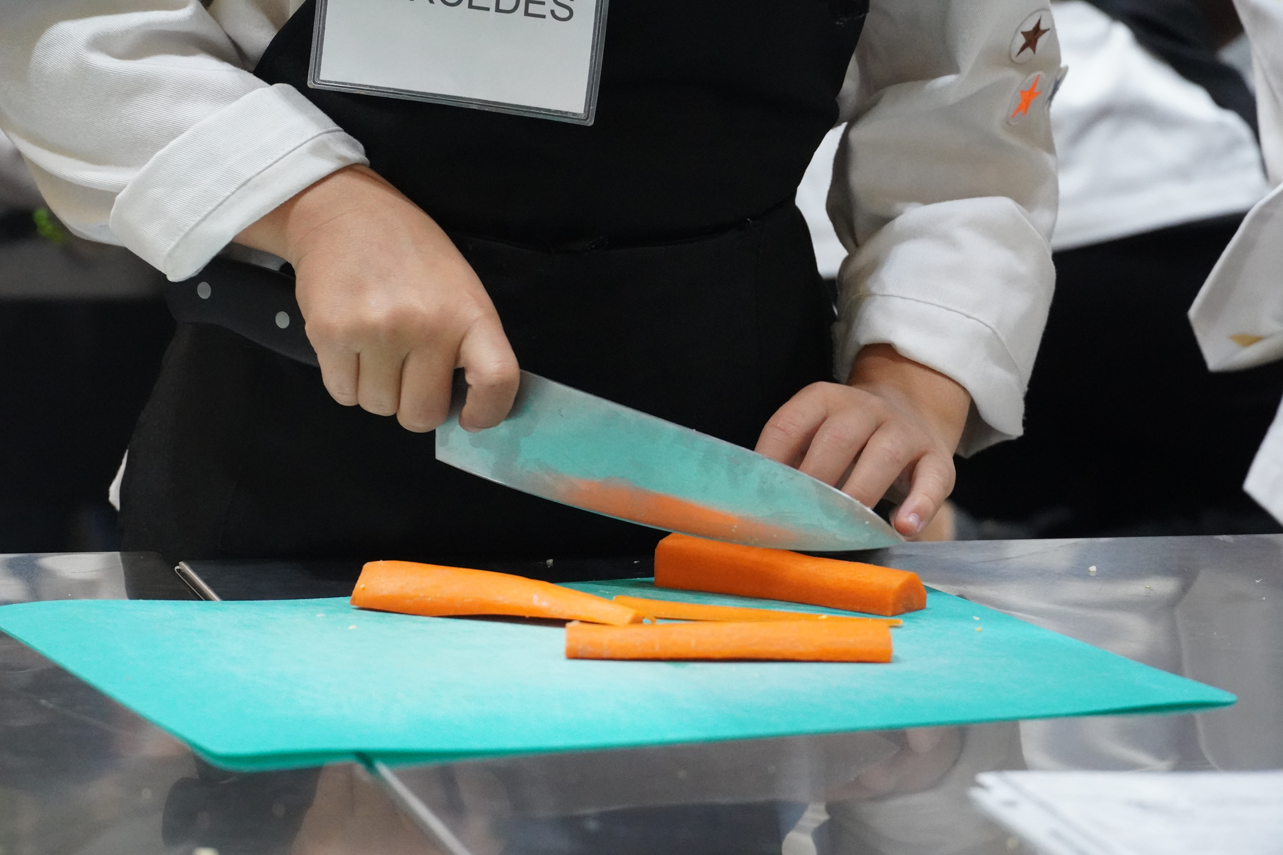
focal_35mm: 110
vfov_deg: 12.5
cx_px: 642
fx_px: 3902
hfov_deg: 18.7
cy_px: 428
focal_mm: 73
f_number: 5.6
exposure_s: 1/100
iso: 6400
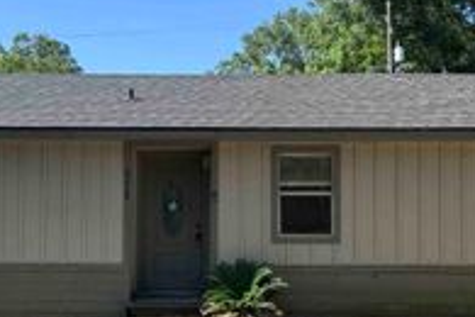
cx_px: 200
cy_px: 189
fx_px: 844
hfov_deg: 31.4
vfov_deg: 21.2
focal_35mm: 64
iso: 80
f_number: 1.78
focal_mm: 6.76
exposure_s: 1/2415
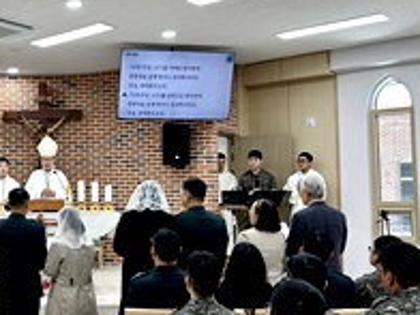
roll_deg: -0.1
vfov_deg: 29.7
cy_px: 156
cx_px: 45
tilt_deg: +3.6
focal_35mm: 49
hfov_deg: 36.6
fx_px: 595
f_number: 1.78
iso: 80
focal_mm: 6.86
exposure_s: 1/100
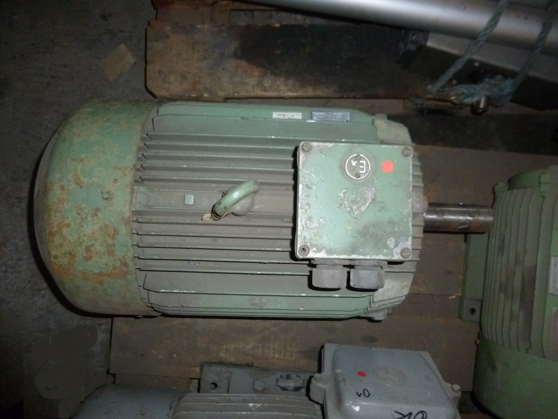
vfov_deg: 54.9
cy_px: 210
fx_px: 403
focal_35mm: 25
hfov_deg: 69.4
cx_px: 279
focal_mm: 4.5
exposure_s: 1/60
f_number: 3.1
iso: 400
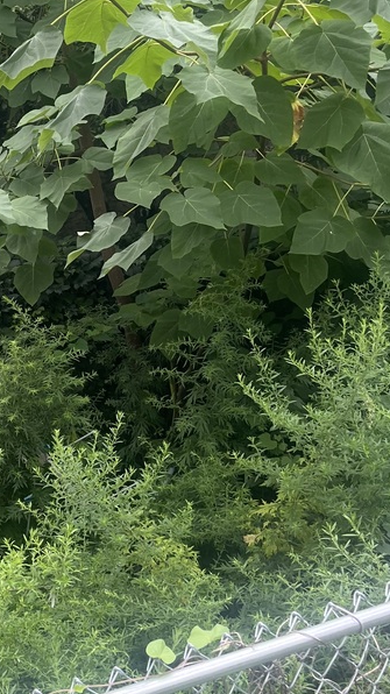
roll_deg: +7.9
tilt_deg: -4.5
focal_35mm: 57
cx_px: -29
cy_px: 321
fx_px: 1049
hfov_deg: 20.2
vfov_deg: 36.6
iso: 50
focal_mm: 5.1
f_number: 1.6
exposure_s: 1/316
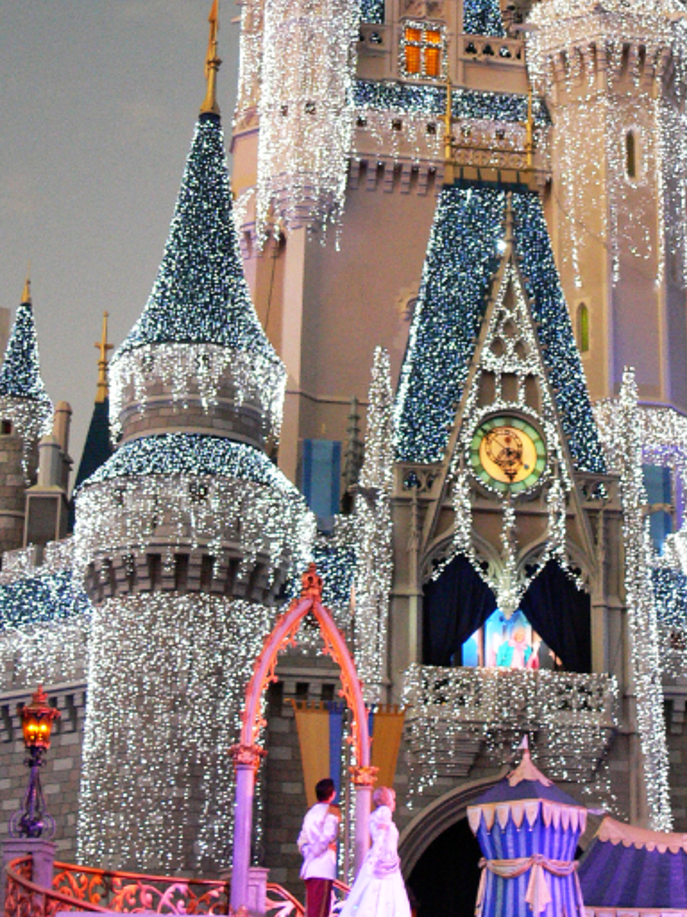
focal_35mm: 82
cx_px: 451
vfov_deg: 23.6
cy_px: 229
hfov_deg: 17.9
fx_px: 2170
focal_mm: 8.9
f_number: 2.8
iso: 200
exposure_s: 1/10
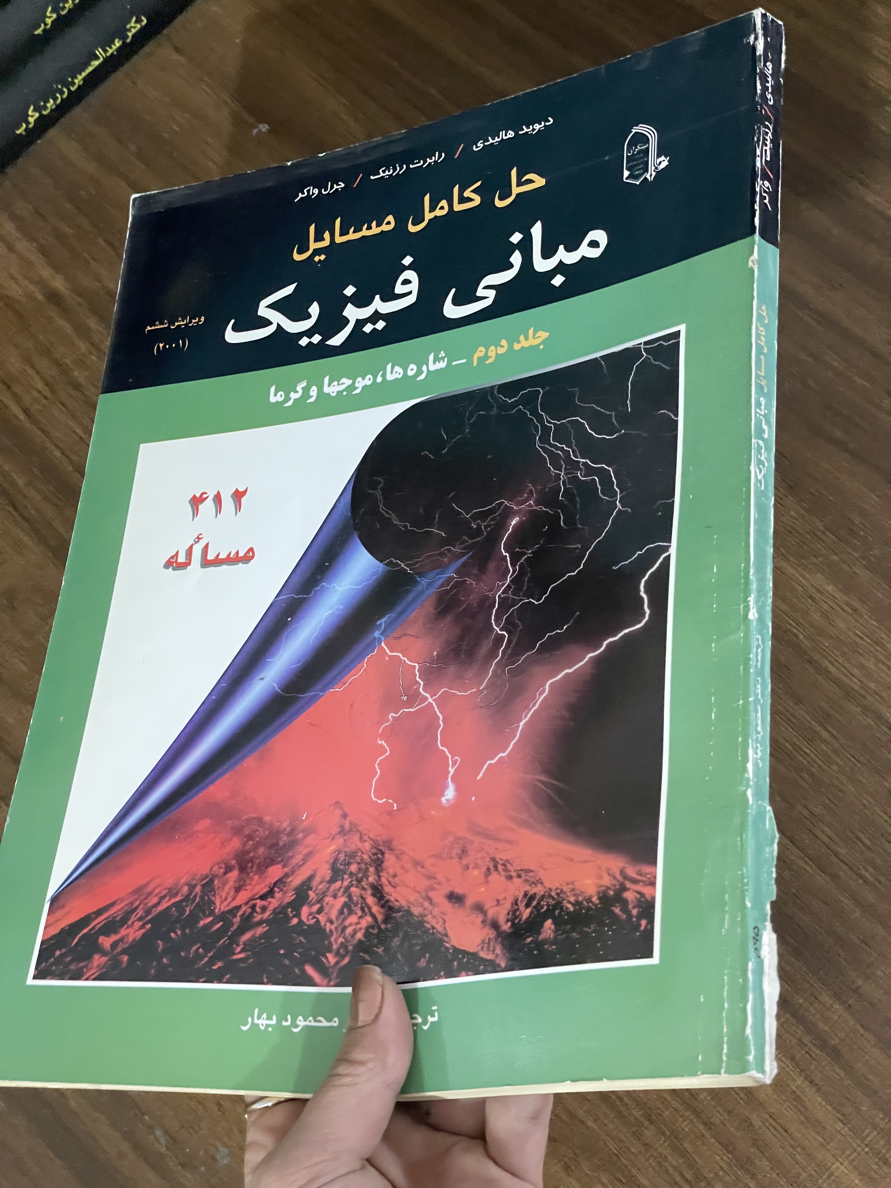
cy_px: 594
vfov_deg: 36.8
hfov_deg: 28.0
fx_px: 1785
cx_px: 446
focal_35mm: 52
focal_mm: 6
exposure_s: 1/37
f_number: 2
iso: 1000
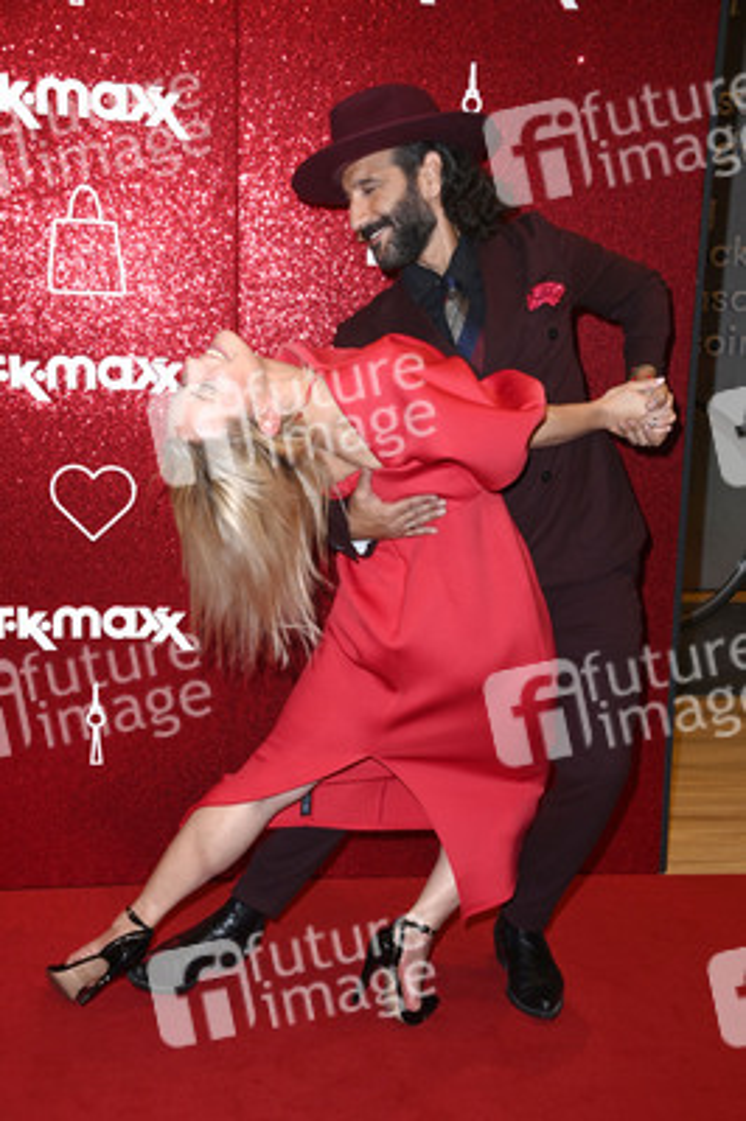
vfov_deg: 41.1
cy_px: 560
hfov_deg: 28.0
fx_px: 1494
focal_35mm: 48
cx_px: 373
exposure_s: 1/250
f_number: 5.6
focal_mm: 48
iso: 640
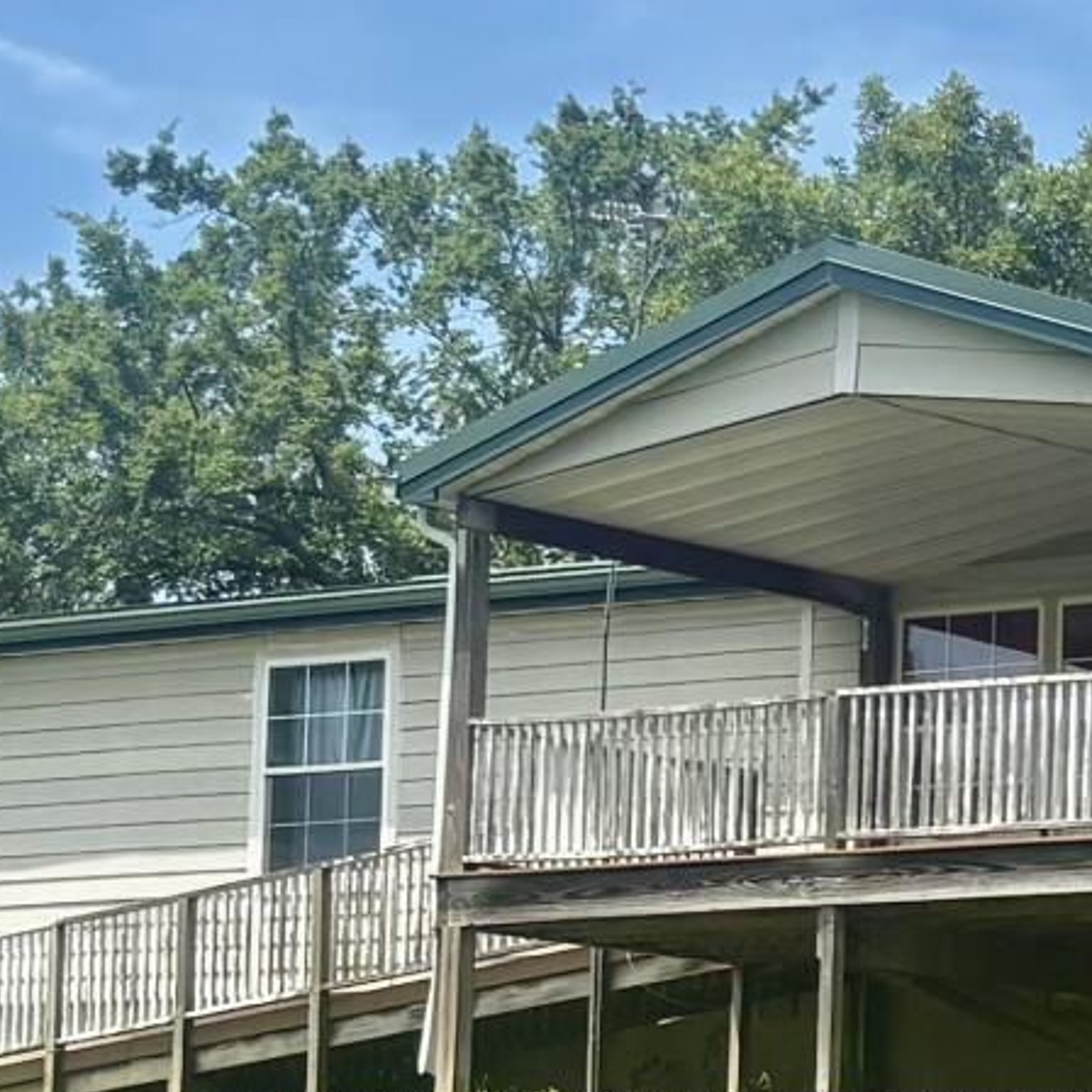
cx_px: 1904
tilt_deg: +6.3
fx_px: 5496
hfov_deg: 10.7
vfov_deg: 11.2
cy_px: 1082
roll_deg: -0.4
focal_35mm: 154
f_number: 1.6
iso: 50
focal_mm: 5.96
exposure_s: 1/2364
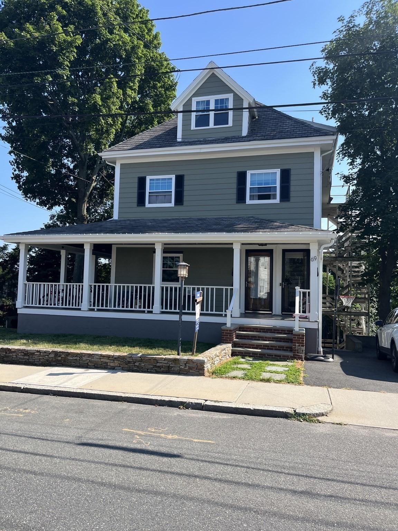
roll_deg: -2.7
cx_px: 199
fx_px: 399
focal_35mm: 26
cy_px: 266
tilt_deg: +4.8
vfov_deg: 67.3
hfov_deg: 53.1
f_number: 1.6
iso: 50
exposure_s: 1/1802
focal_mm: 5.1
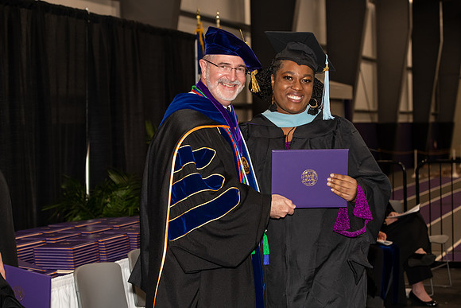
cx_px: 230
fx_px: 1025
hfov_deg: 25.4
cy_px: 154
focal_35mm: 80
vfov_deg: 17.1
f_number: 5.6
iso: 1000
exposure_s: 1/200
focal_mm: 80
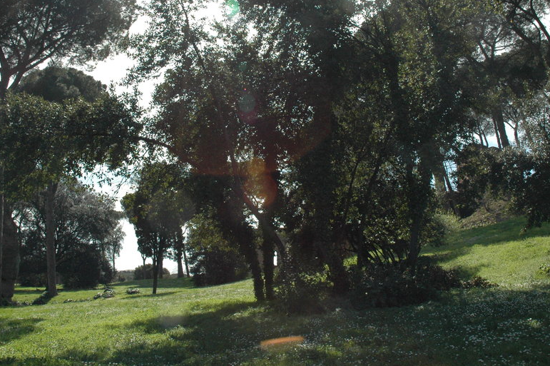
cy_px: 132
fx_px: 534
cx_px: 249
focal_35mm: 35
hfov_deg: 54.4
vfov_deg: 37.5
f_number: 10
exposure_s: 1/400
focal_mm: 18
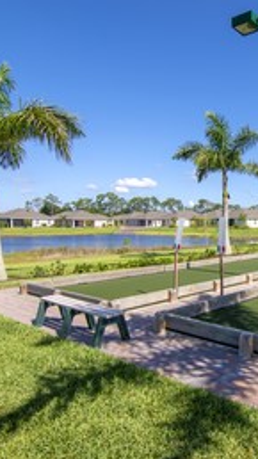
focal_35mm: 27
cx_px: 263
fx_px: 326
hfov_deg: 38.0
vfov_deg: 70.2
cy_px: 230
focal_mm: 11
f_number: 8
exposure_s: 1/250
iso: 100
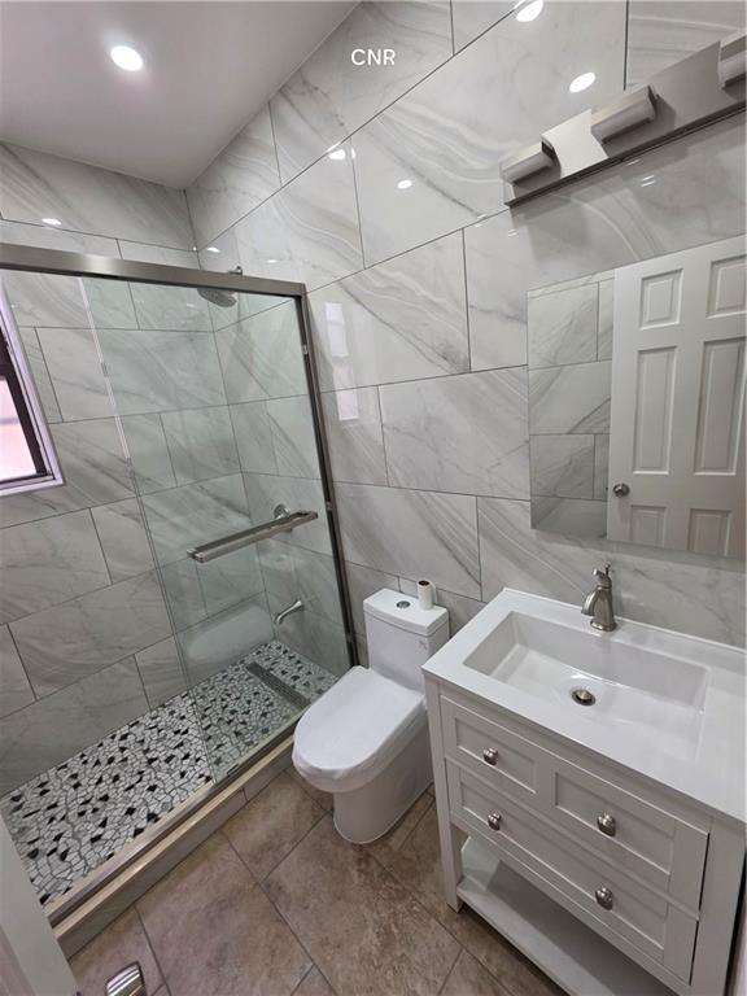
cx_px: 374
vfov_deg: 106.2
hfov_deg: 89.9
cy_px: 498
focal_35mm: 13
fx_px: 374
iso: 160
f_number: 1.9
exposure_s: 1/120
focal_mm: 2.2
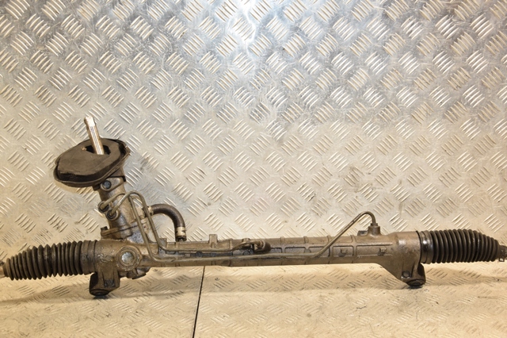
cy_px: 169
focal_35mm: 51
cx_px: 254
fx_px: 718
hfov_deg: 38.9
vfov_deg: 26.5
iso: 800
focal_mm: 34
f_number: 5
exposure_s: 1/200
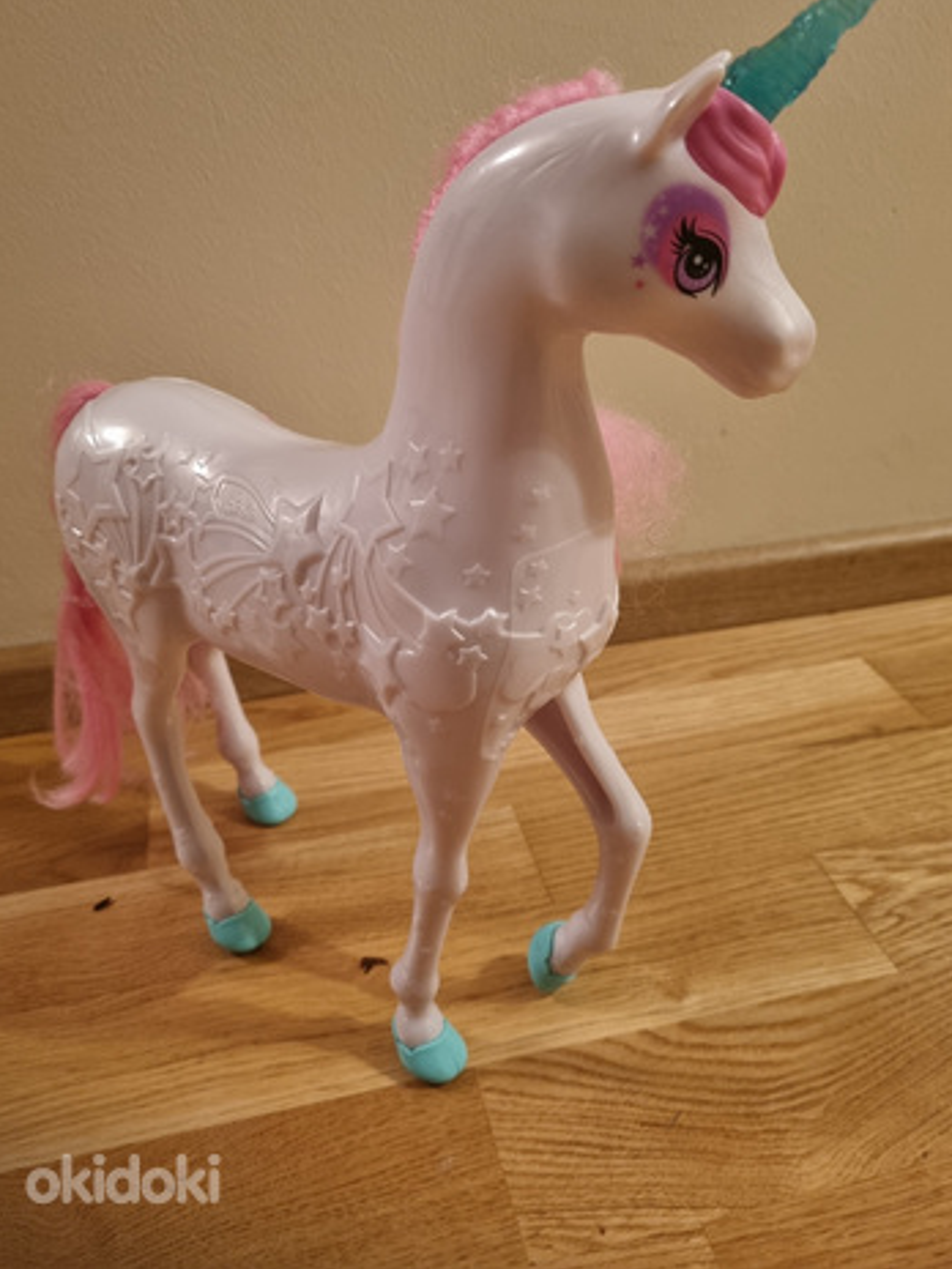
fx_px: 1027
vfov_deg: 63.4
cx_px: 461
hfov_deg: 49.7
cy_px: 591
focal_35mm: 28
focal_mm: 5.4
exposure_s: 1/33
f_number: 1.8
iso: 640
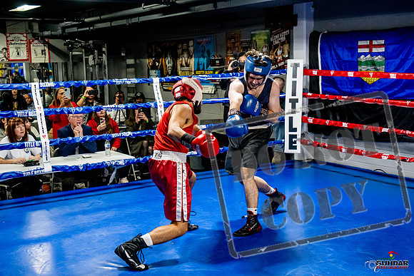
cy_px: 138
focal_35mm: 52
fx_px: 598
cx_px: 207
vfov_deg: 26.0
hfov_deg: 38.2
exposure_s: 1/800
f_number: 2.8
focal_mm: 35
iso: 5000
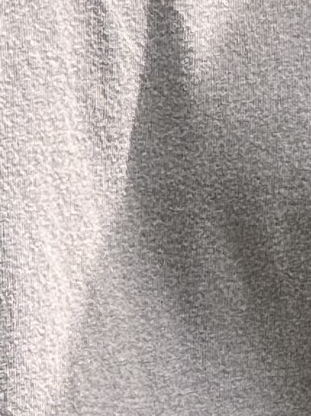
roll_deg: +1.0
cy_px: -157
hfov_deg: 1.8
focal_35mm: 845
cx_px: 709
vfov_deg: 2.3
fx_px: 10134
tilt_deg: -2.4
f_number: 2.8
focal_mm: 15.66
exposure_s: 1/387
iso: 50
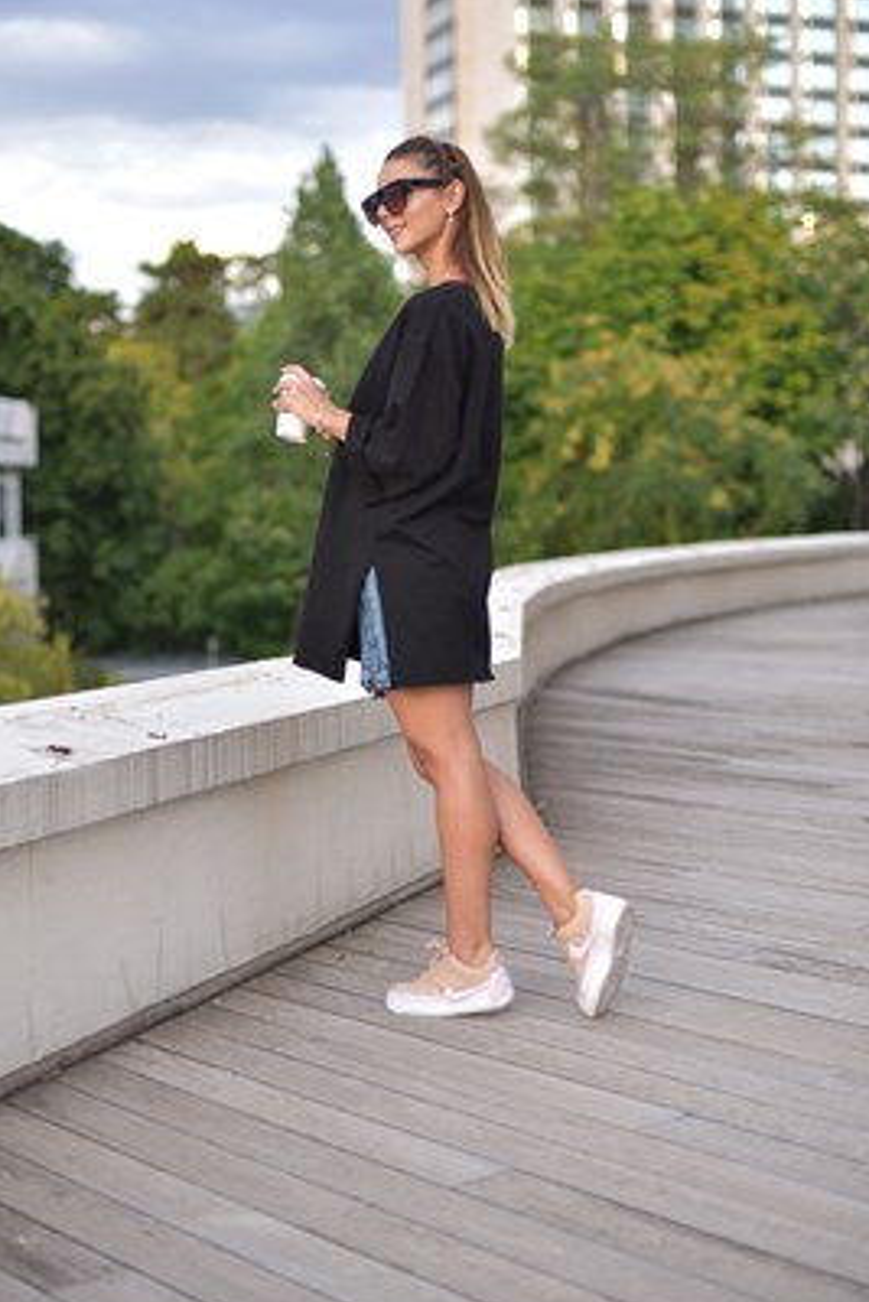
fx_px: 2098
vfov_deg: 34.4
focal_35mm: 58
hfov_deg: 23.4
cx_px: 394
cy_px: 589
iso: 640
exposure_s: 1/1000
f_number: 2
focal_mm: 50
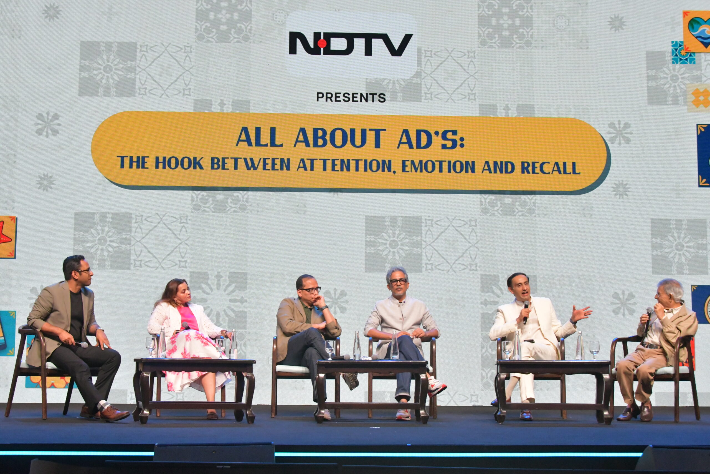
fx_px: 1026
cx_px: 355
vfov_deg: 26.0
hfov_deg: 38.2
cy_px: 237
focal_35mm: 52
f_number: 9.5
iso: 6400
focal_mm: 35
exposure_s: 1/250
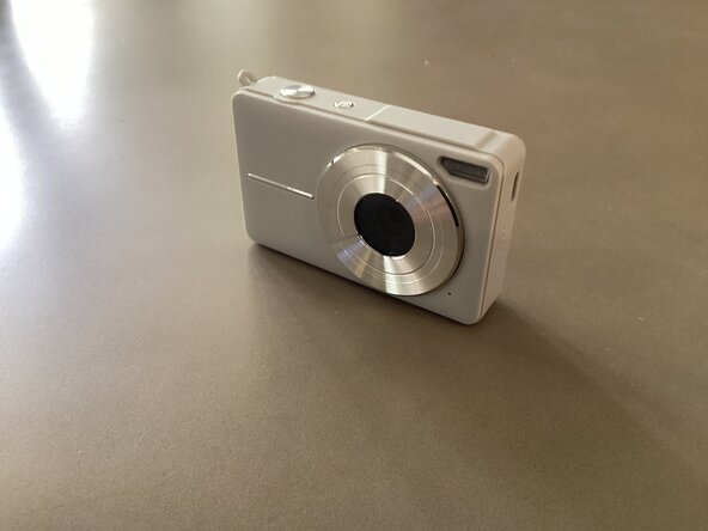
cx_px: 354
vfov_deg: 45.4
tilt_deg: -35.6
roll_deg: -1.3
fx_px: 634
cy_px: 266
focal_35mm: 31
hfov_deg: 58.4
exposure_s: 1/33
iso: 250
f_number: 2.4
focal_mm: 3.3
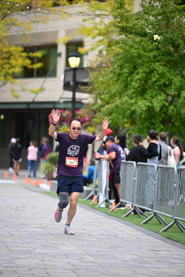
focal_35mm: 200
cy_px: 138
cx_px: 92
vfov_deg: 10.3
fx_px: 1541
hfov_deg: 6.9
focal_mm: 200
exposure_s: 1/2000
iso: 800
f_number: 2.8
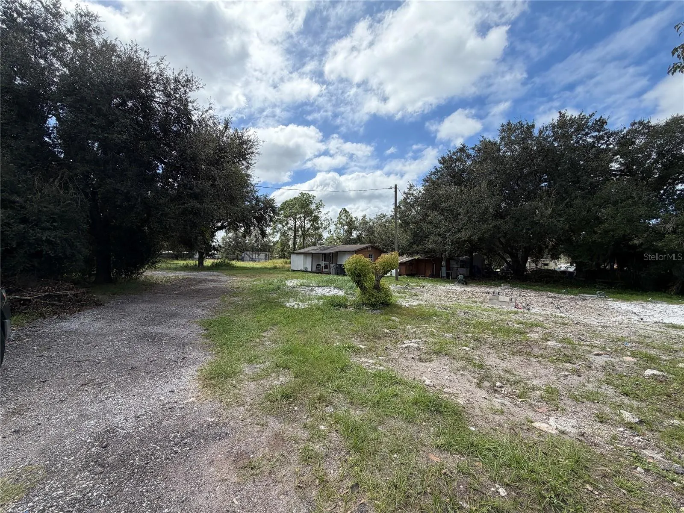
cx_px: 342
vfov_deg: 85.7
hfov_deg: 102.1
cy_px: 256
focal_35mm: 14
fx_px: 277
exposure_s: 1/1211
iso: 25
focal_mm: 2.22
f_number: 2.2
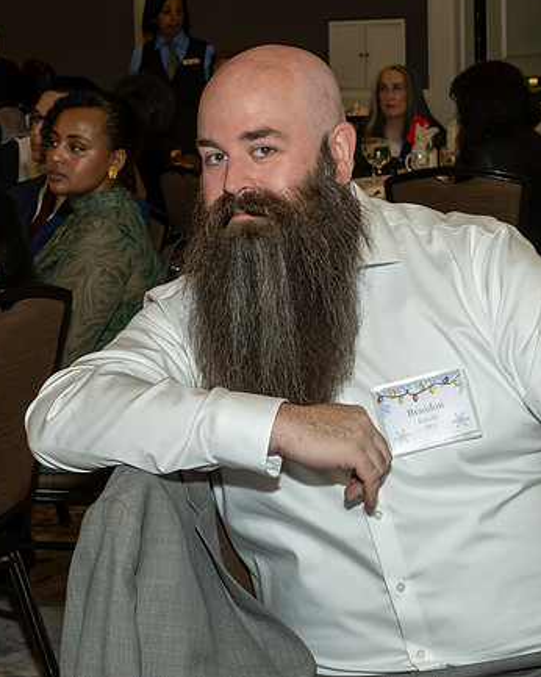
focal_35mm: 96
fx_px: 1923
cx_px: 96
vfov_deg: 20.0
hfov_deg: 15.9
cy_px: 281
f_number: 7.1
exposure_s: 1/250
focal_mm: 38
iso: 800
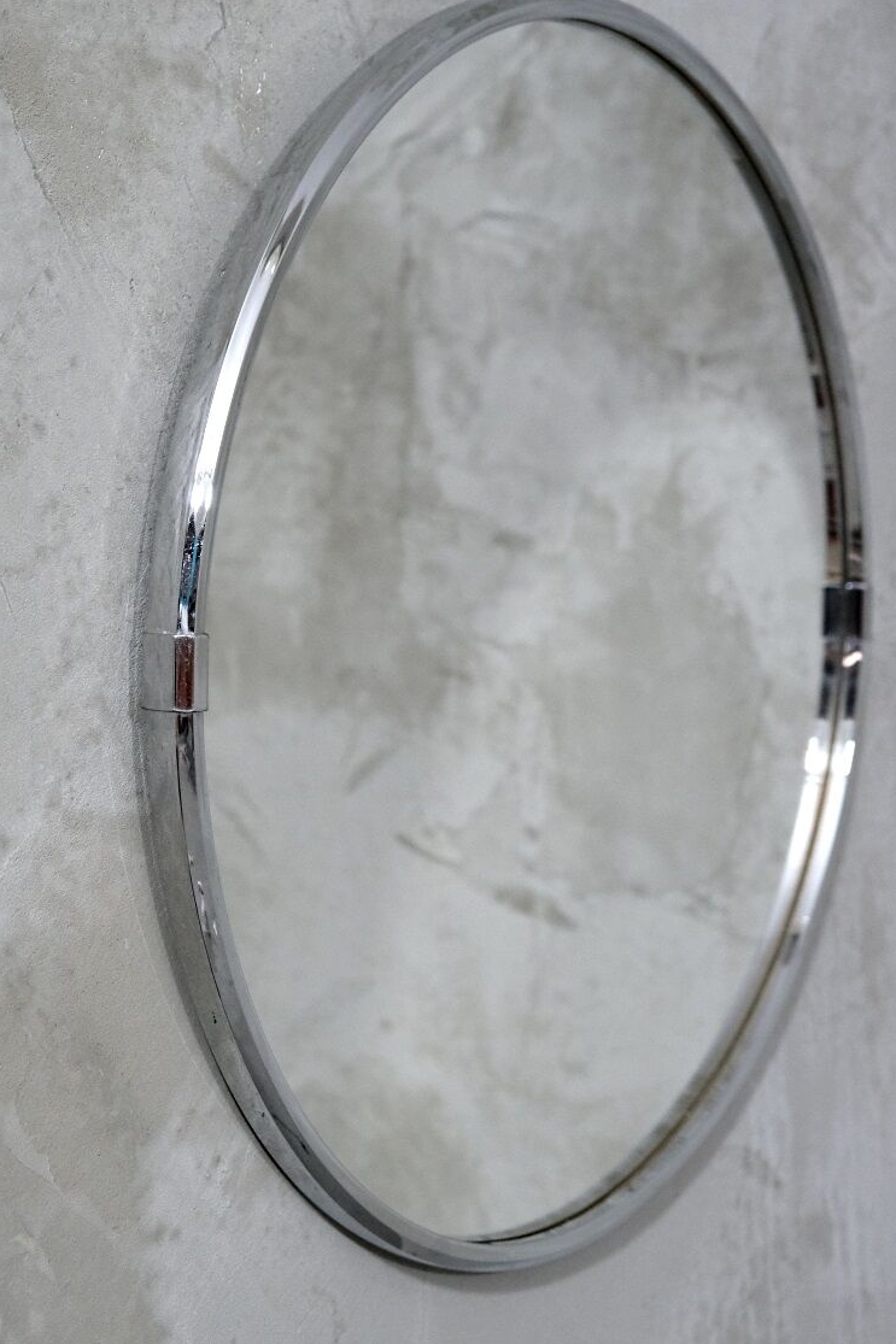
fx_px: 2726
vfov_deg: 27.7
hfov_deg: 18.7
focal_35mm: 73
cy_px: 671
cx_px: 428
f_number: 4
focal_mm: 42.9
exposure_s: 1/60
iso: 4000
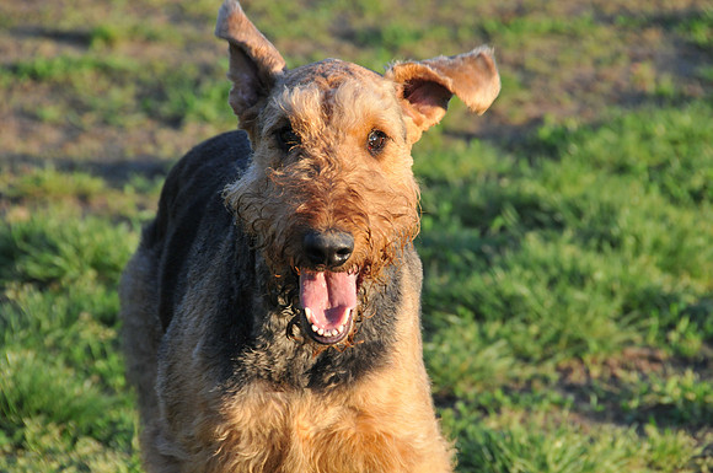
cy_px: 236
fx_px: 5933
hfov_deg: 6.9
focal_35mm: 300
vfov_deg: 4.6
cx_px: 356
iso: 800
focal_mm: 200
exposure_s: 1/320
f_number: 9
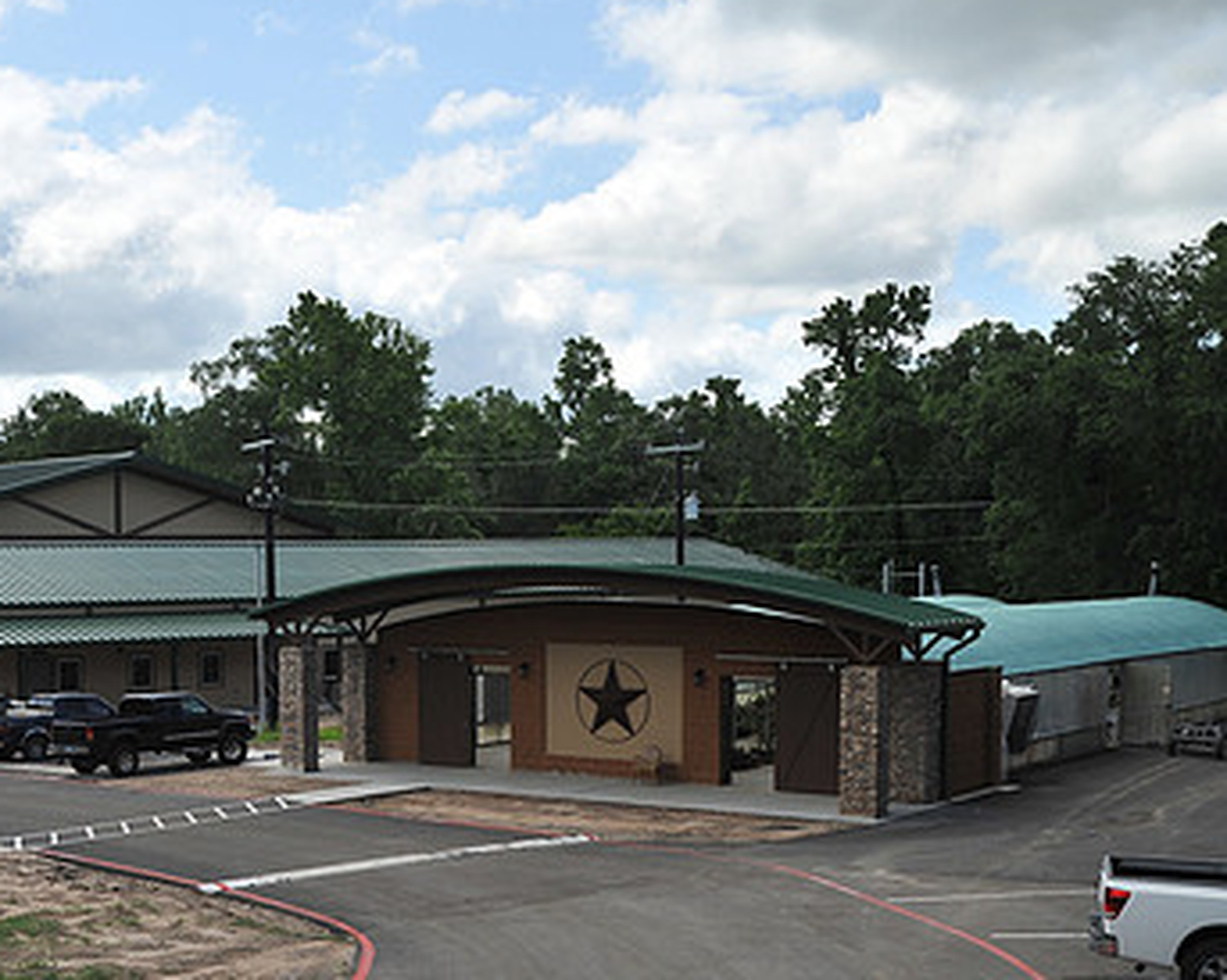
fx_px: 1960
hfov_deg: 34.0
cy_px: 612
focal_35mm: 54
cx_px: 300
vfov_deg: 28.0
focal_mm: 34
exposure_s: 1/500
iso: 200
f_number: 9
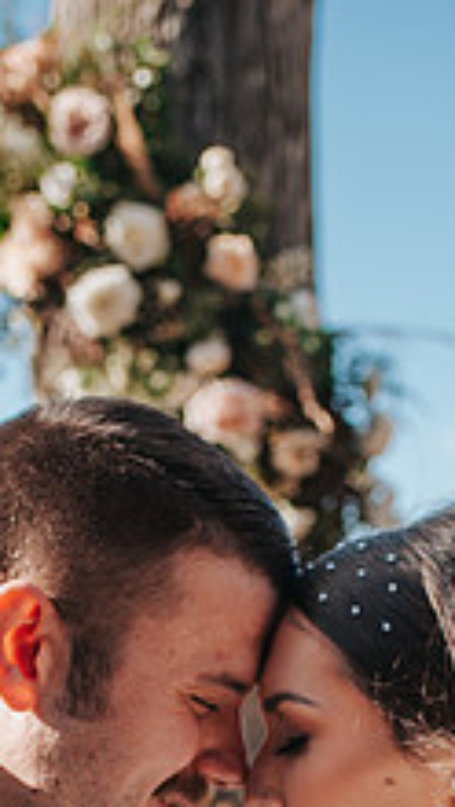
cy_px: 781
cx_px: 275
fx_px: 1606
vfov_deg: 26.9
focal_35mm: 75
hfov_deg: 16.1
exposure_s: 1/640
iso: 100
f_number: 2.8
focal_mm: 35
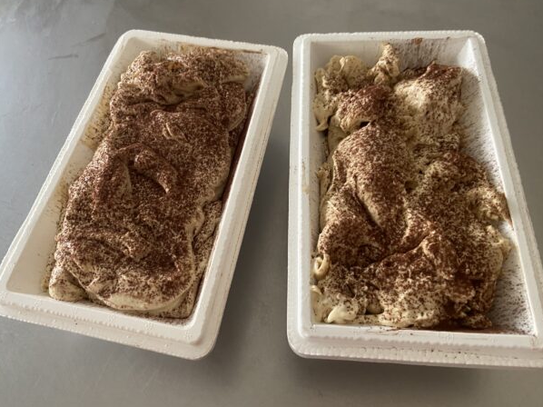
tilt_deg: -60.9
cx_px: 257
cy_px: 186
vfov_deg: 48.1
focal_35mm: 29
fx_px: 455
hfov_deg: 61.6
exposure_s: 1/60
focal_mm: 4.25
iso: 250
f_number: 1.8
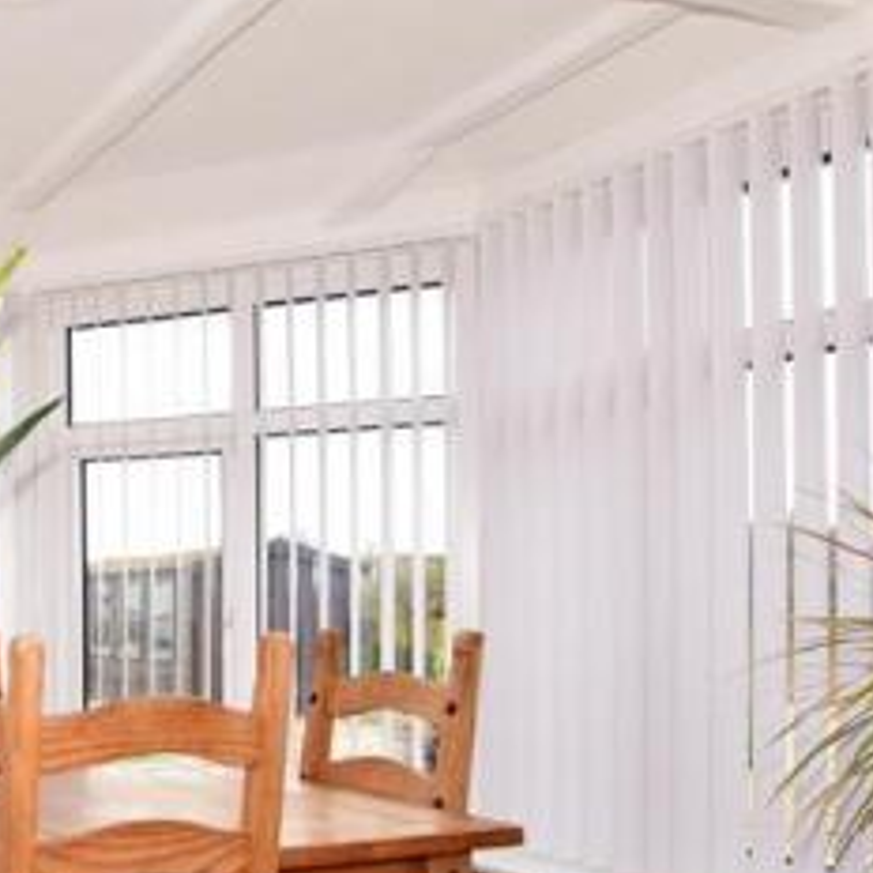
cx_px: -79
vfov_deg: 45.1
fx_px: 1027
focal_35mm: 36
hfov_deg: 38.4
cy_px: 608
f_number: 6.3
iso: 400
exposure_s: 1/160
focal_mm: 10
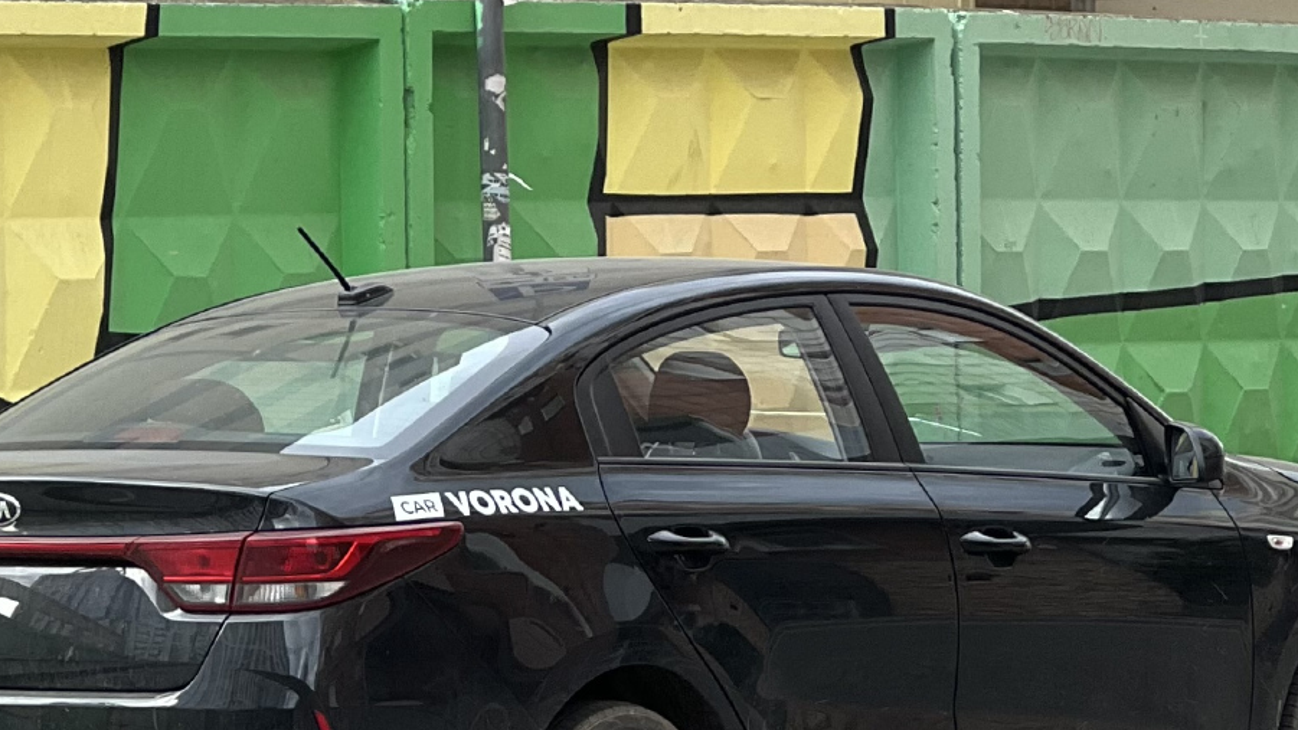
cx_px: 628
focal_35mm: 121
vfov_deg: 10.0
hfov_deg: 17.7
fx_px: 4165
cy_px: 374
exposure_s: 1/121
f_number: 2.8
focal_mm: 9
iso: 40
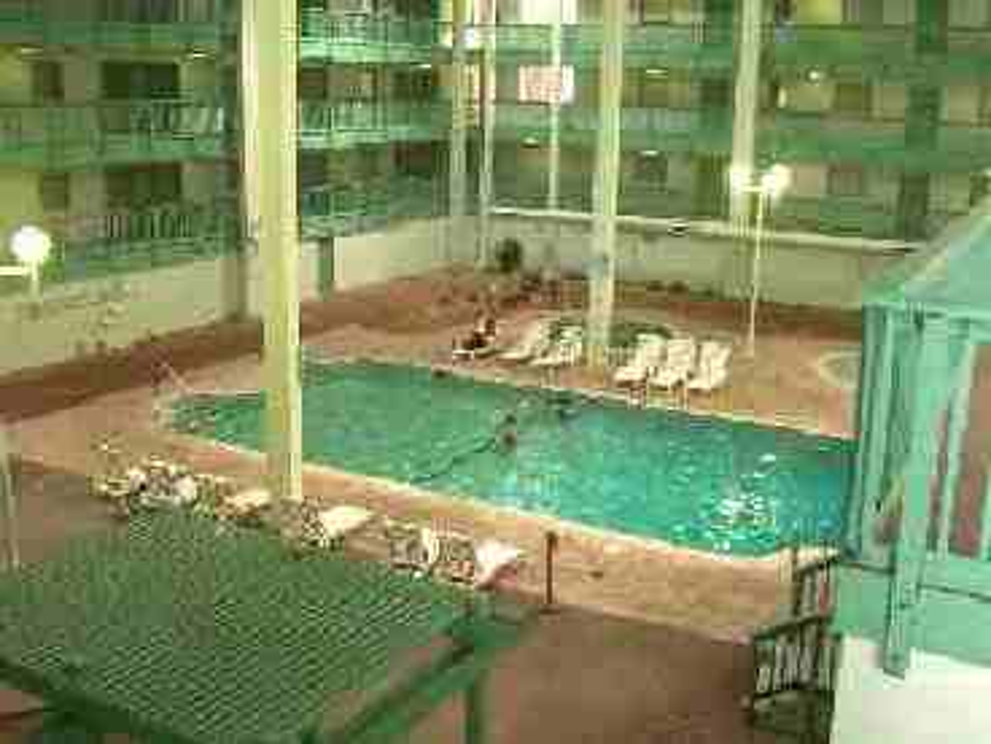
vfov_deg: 39.7
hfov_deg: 51.4
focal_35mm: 36
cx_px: 496
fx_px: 1031
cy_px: 372
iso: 140
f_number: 2.76
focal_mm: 5.54
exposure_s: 1/30
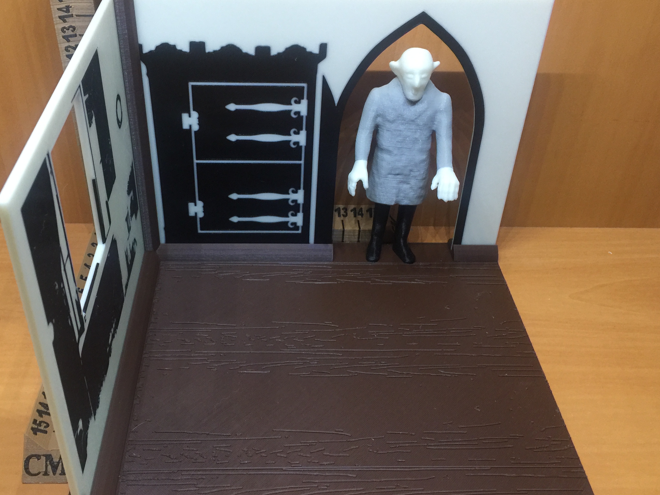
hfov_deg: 50.1
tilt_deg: -37.0
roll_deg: -2.8
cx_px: 297
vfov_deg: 38.7
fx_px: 706
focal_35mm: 37
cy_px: 232
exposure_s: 1/15
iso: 100
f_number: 2.2
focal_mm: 4.15
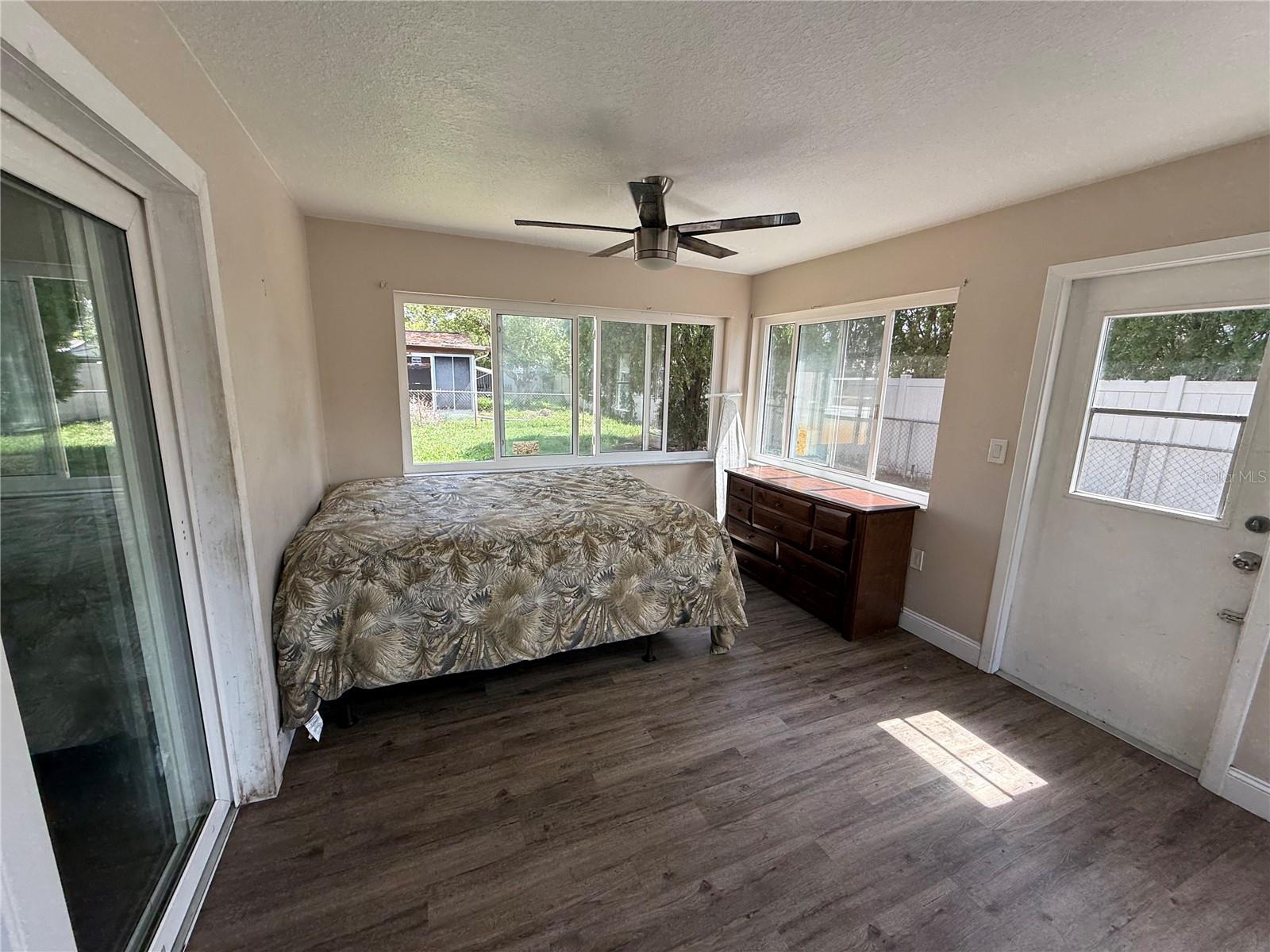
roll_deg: -1.4
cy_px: 476
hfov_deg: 102.1
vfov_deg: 85.7
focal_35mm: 14
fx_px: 514
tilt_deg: -11.9
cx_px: 635
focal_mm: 2.22
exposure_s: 1/220
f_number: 2.2
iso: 50
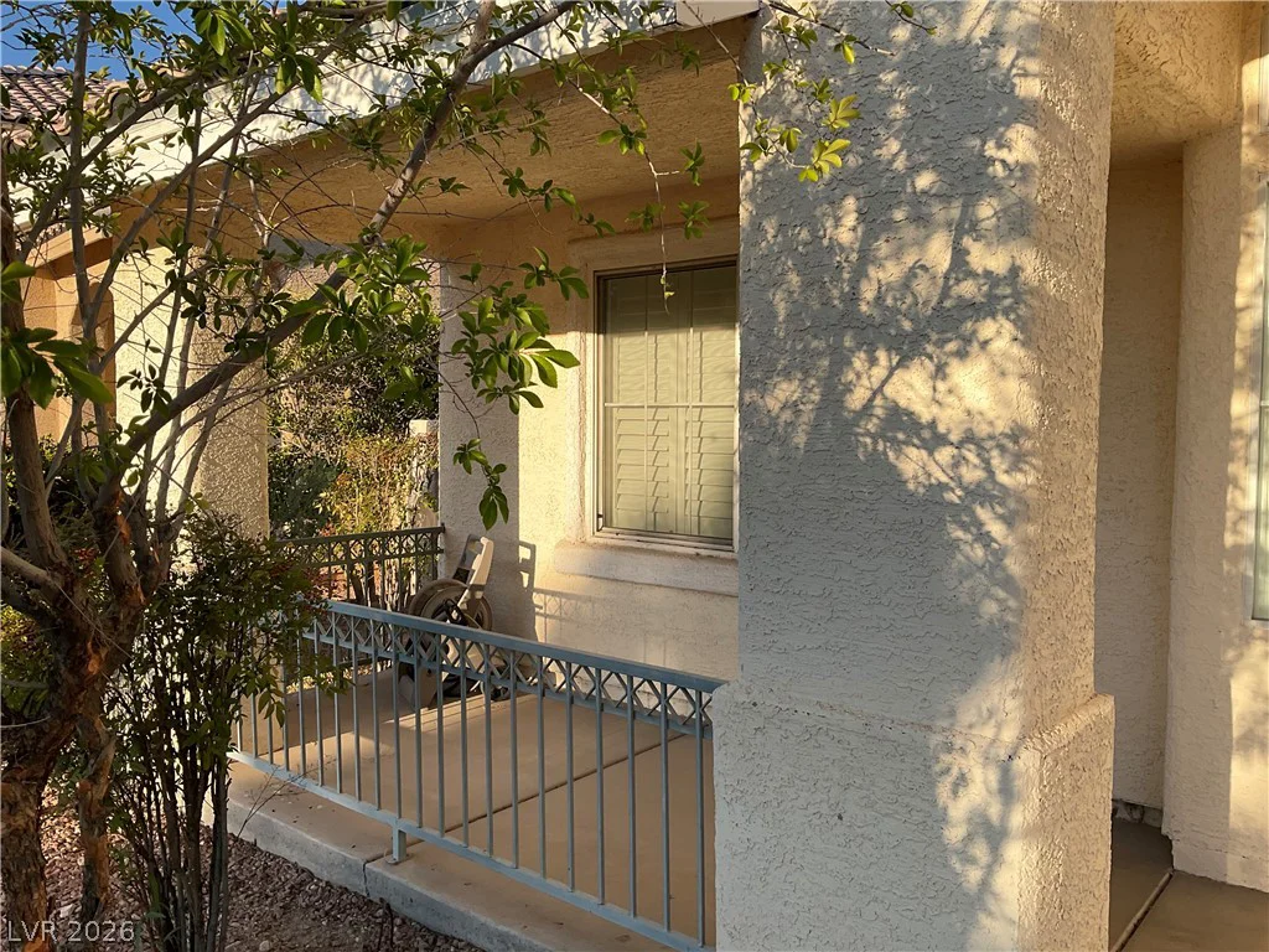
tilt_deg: -3.5
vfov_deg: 48.2
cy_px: 476
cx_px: 634
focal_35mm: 29
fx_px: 1063
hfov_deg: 61.7
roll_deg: -0.6
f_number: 1.8
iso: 16
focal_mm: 3
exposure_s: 1/759
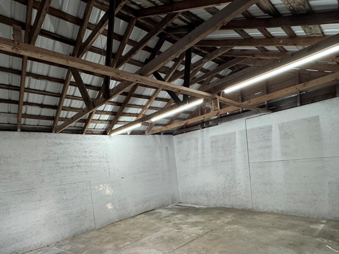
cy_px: 182
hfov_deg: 79.0
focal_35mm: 21
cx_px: 166
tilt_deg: -4.3
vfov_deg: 60.8
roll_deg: +5.6
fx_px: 206
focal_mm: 2.22
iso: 320
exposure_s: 1/120
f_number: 2.2
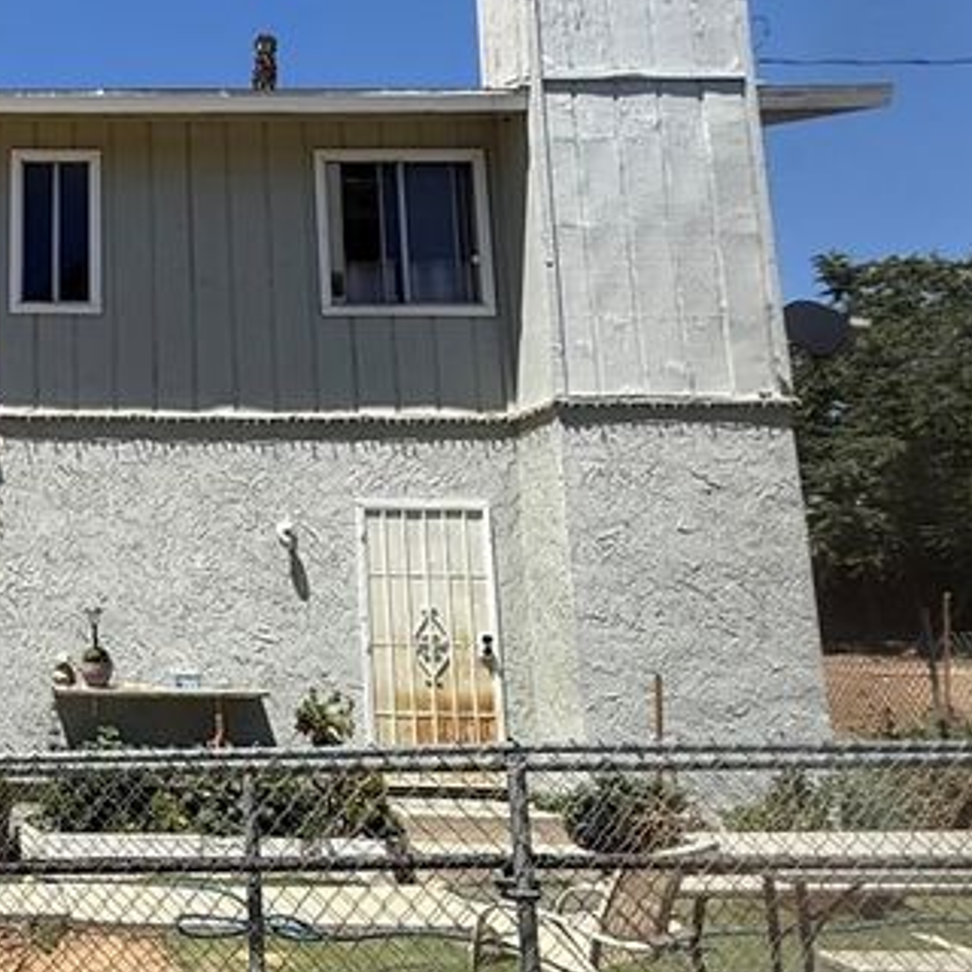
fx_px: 1048
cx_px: 55
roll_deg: -0.3
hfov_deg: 44.2
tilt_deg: +10.9
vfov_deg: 47.6
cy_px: 226
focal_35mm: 33
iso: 50
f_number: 2.2
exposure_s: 1/2237
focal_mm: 2.22
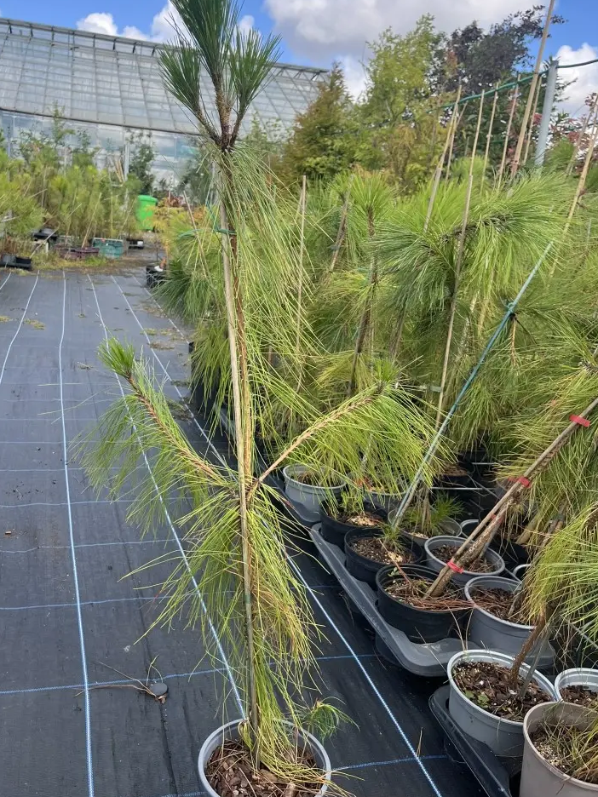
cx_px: 273
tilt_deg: -9.8
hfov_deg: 46.7
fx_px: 691
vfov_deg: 59.9
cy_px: 369
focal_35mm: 30
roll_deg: -6.8
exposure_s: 1/845
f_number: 1.6
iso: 50
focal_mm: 5.1
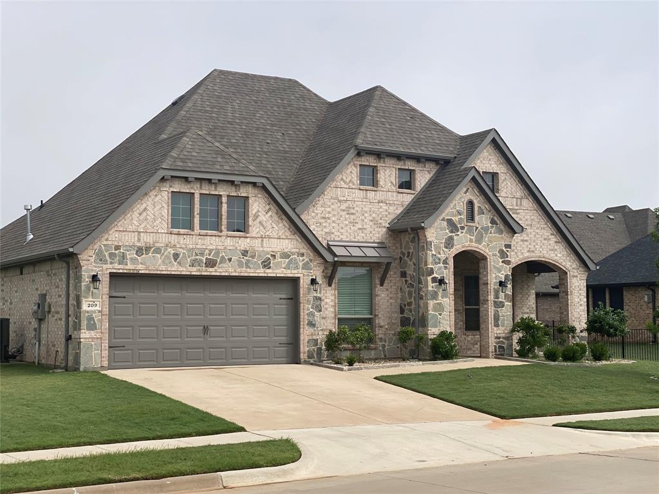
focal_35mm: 52
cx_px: 330
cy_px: 247
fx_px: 990
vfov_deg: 28.0
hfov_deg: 36.8
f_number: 2
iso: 20
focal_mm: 6
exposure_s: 1/2660
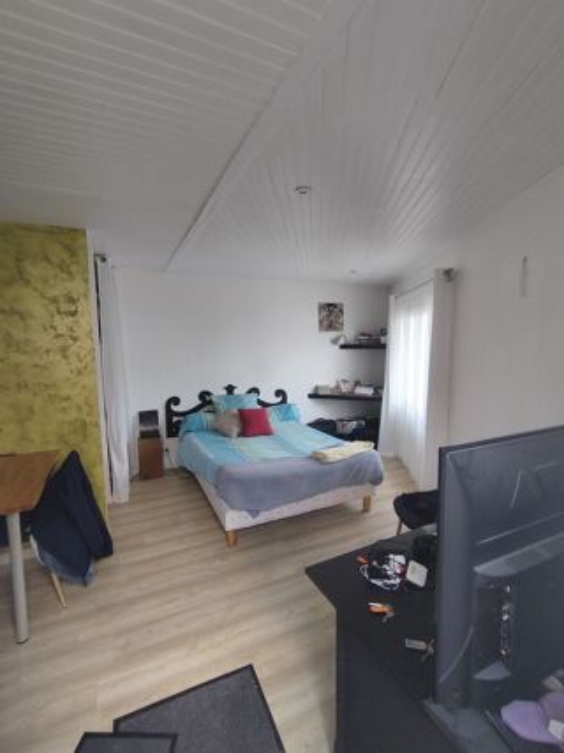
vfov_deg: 94.5
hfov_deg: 78.1
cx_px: 282
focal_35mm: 16
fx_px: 348
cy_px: 376
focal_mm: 1.65
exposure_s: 1/50
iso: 60
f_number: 2.2
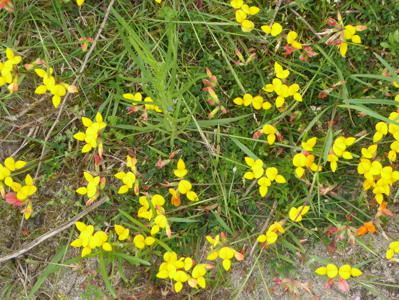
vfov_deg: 9.9
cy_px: 150
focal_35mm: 150
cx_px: 200
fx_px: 1729
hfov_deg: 13.2
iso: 160
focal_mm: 24.2
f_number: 5.3
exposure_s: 1/200
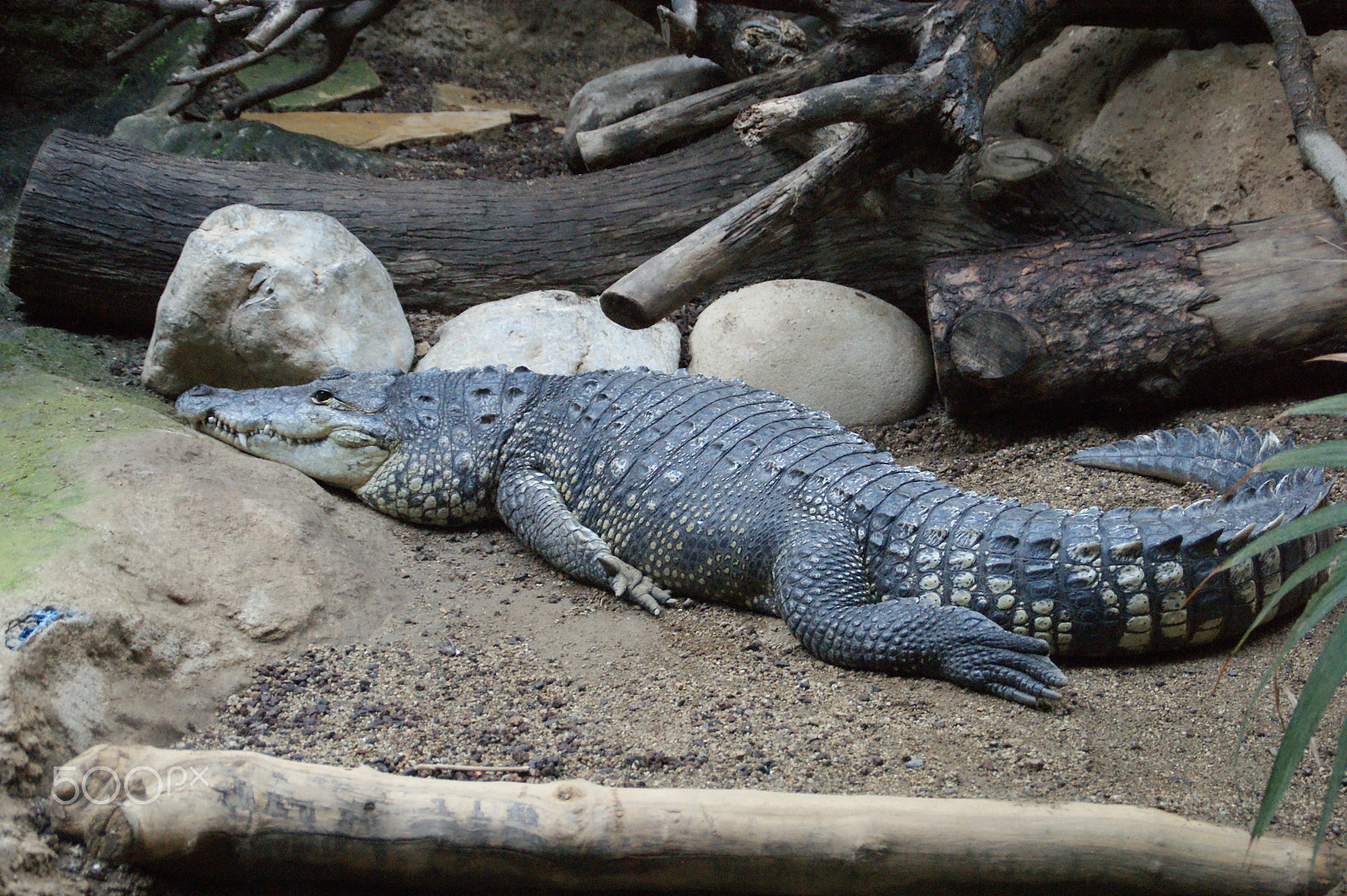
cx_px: 674
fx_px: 2524
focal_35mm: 68
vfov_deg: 20.1
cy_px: 448
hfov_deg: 29.9
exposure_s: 1/30
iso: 1600
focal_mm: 45
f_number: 4.5
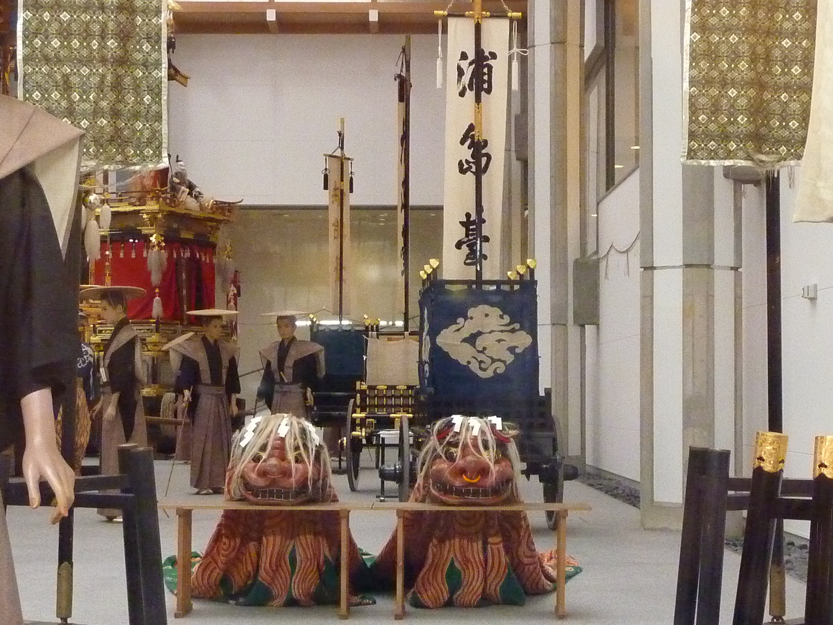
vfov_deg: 19.4
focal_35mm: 76
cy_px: 312
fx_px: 1829
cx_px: 416
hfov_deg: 25.7
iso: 800
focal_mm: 6.9
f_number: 3.7
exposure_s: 1/13
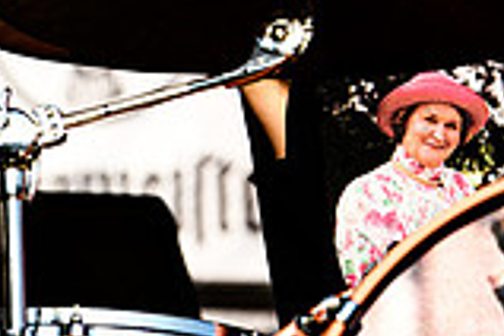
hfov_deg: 3.2
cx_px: 355
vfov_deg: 2.1
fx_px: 9043
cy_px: -49
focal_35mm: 646
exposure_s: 1/1600
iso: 140
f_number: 4
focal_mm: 170
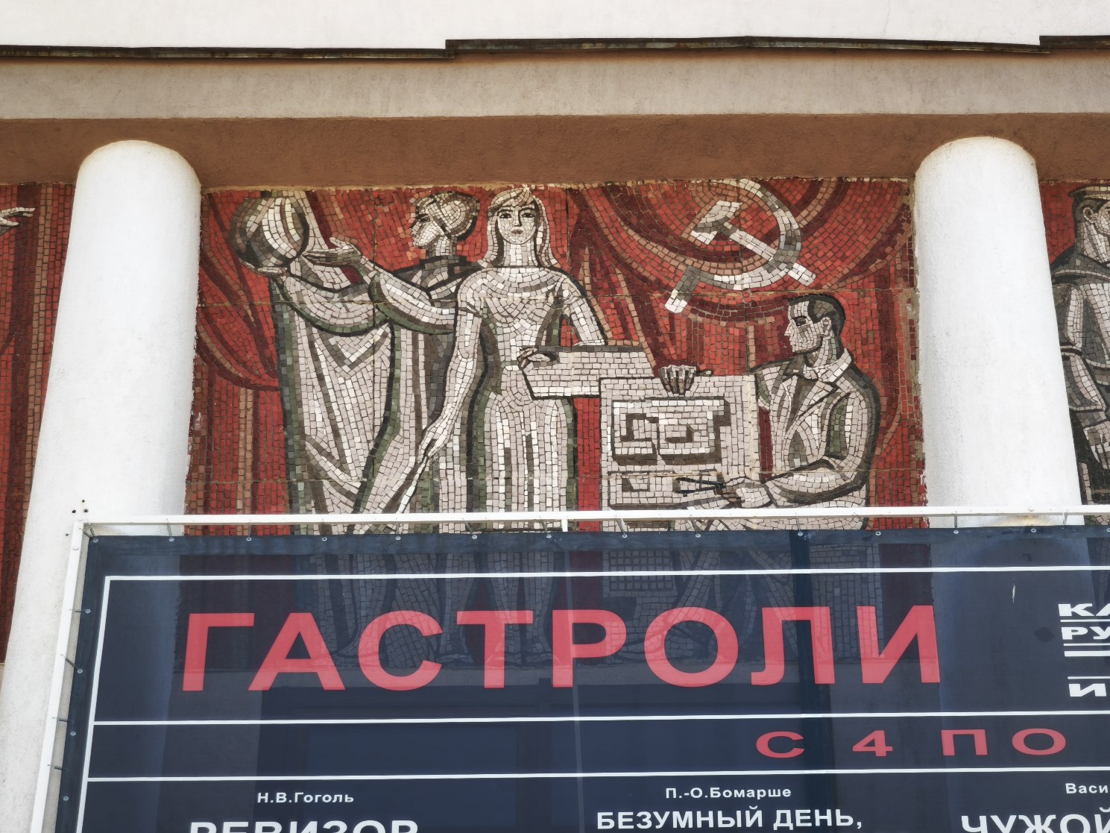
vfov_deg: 14.8
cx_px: 555
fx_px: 3207
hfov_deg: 19.6
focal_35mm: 100
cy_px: 416
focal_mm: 7.1
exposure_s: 1/99.9
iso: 50
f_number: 1.9
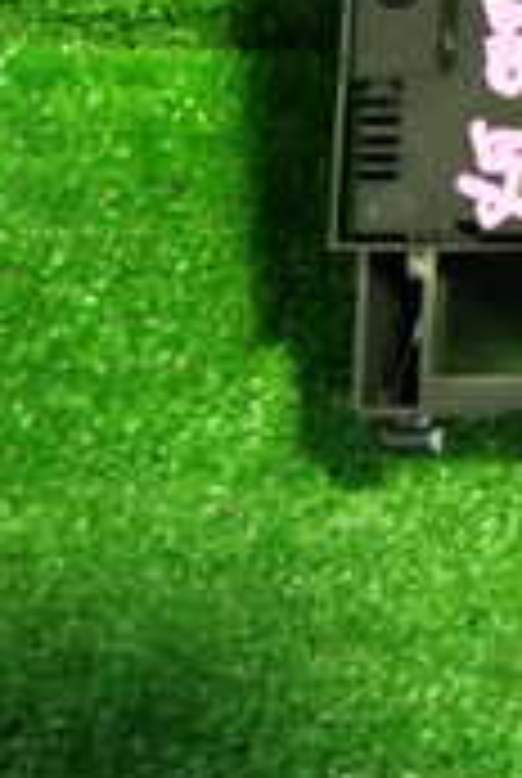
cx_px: 1161
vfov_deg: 21.8
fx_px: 1950
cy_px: 18
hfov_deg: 12.6
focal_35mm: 90
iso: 400
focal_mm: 4.5
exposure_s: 1/30
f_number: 2
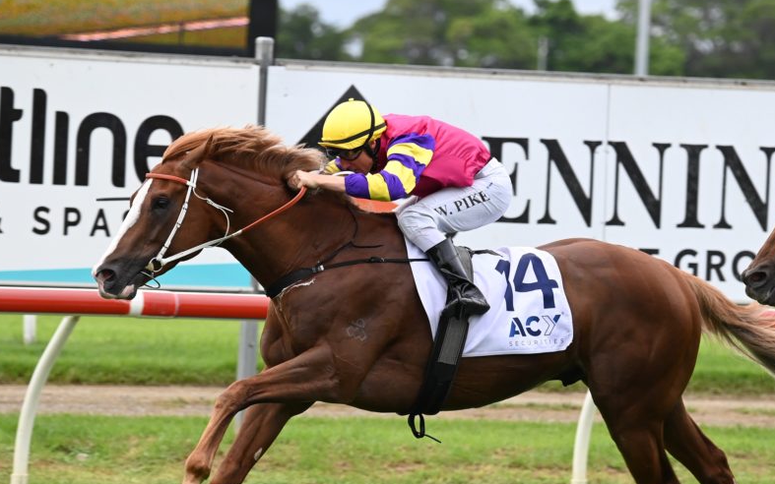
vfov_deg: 4.3
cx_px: 427
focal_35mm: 305
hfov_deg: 6.9
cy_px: 292
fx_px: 6442
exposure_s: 1/1250
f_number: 5.3
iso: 900
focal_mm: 230
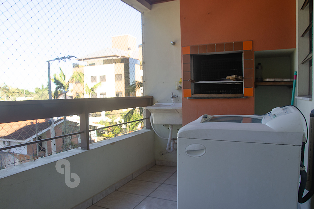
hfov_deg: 65.5
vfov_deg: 46.4
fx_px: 244
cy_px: 108
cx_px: 152
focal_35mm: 28
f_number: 10
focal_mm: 18
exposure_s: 1/25
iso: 100
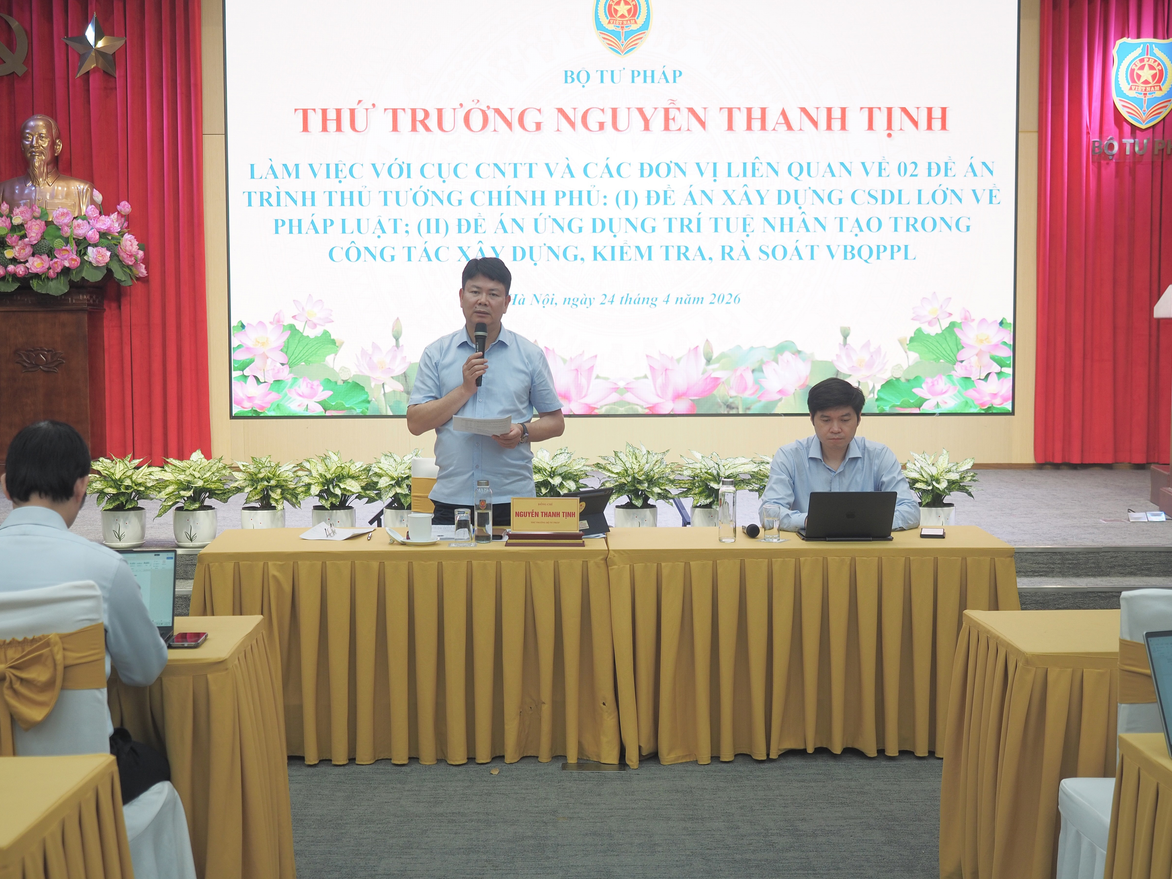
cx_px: 580
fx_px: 1828
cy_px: 465
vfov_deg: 27.0
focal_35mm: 54
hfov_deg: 35.5
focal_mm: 25
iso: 200
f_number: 2.8
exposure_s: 1/80
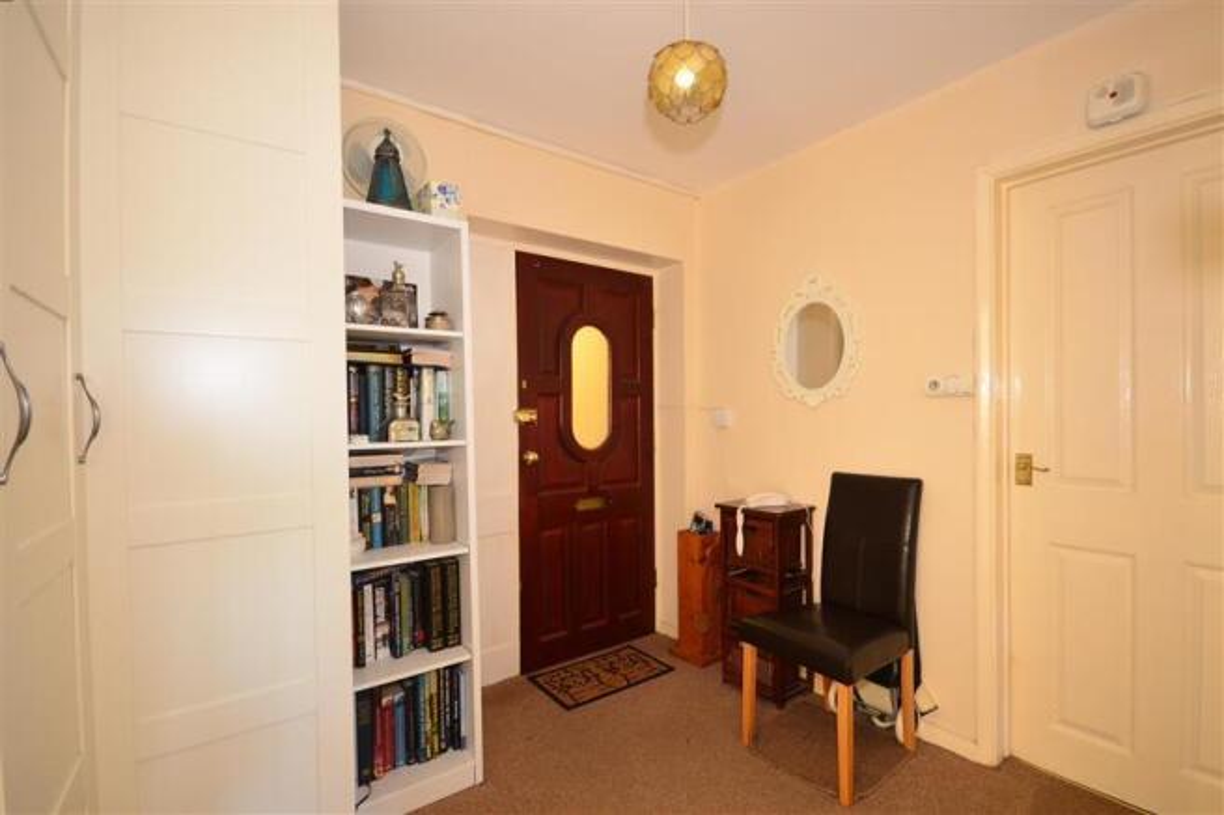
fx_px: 510
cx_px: 612
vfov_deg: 77.3
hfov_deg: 100.4
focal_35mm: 15
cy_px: 408
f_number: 5.6
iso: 400
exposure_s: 1/5
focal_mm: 10
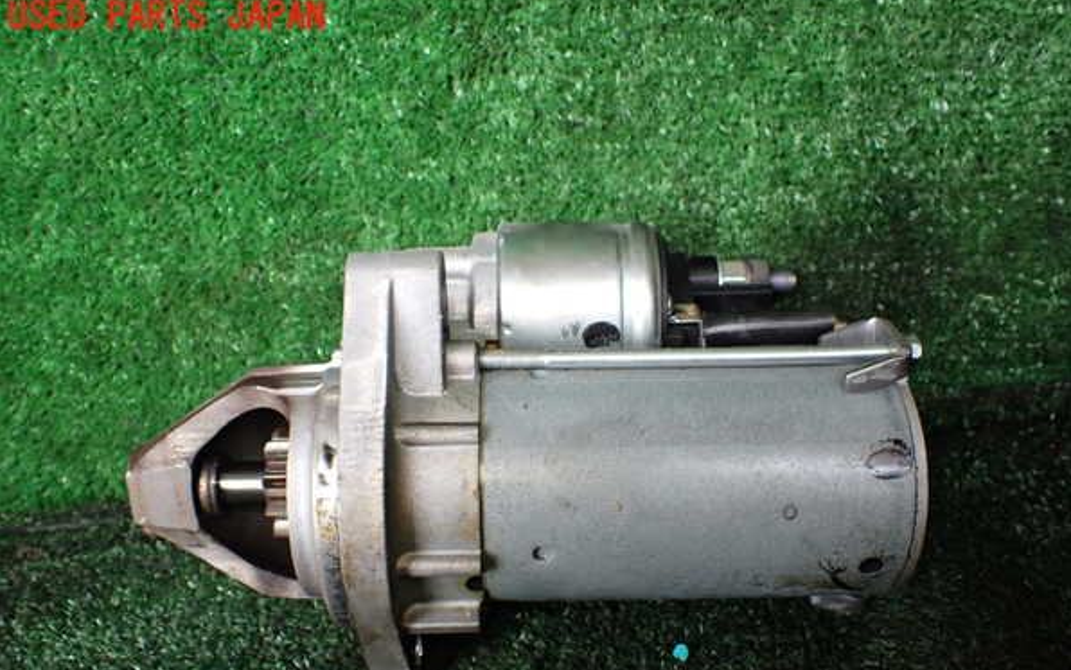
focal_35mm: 32
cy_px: 399
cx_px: 537
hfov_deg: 59.6
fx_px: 934
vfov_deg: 39.3
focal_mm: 5.4
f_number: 2.3
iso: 250
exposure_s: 1/125
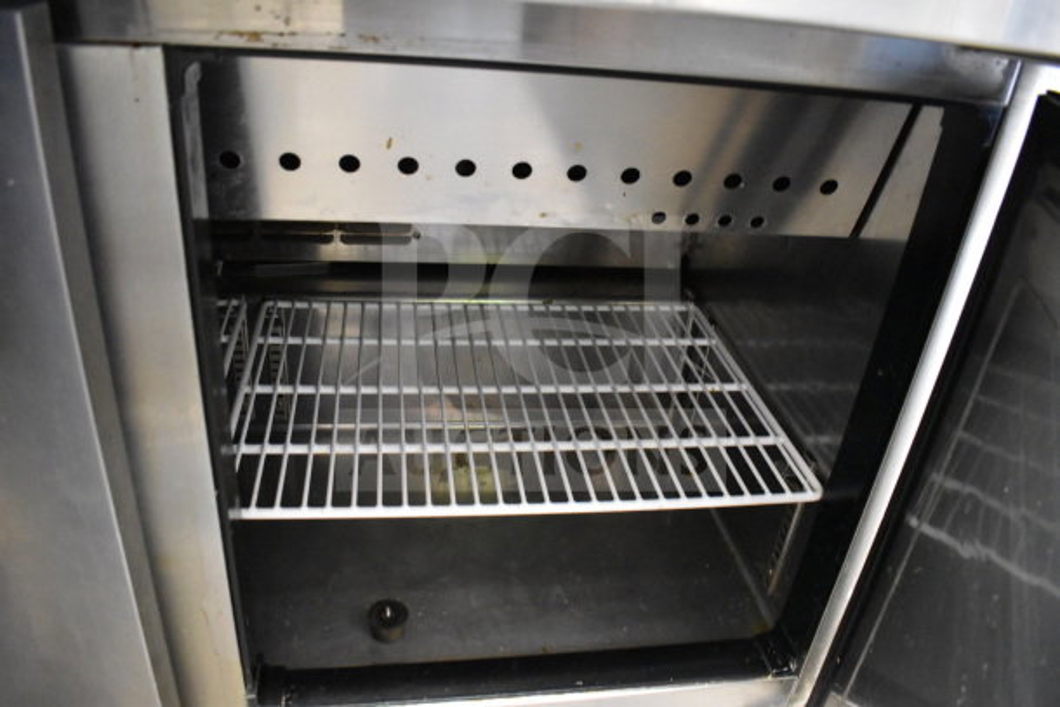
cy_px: 354
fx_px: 795
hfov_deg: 67.4
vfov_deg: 48.0
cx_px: 530
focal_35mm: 27
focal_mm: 18
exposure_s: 1/30
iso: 7200
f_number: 3.5
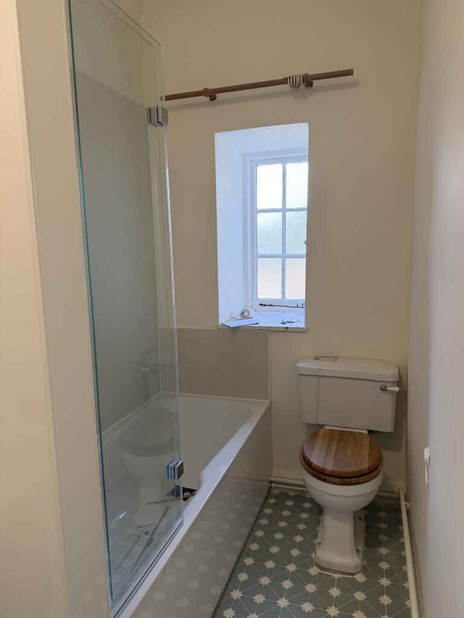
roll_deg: +1.1
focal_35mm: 24
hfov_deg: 56.8
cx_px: 232
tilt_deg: -7.9
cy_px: 309
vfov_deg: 71.6
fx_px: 429
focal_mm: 6.76
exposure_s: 1/100
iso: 125
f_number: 1.78
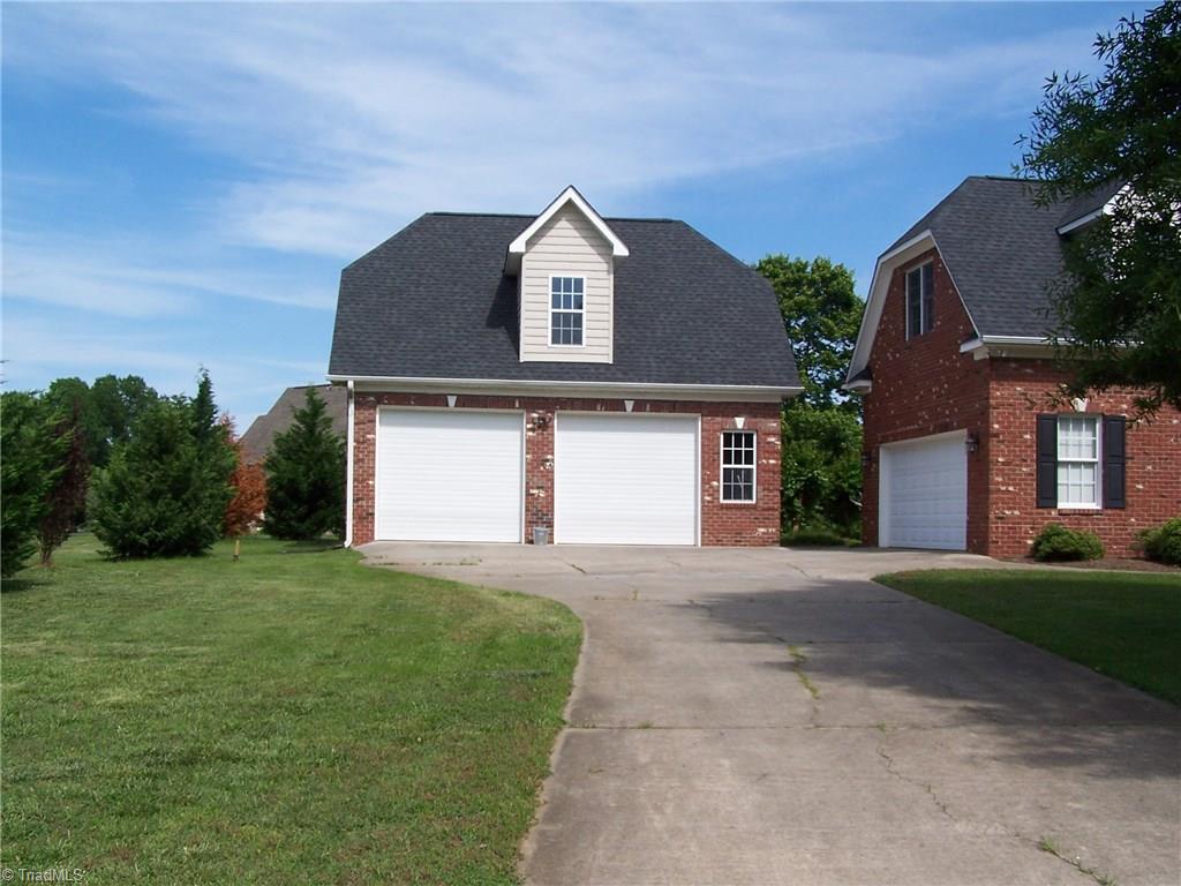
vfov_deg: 37.7
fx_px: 1296
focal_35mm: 38
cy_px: 443
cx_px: 590
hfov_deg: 49.0
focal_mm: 6.3
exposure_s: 1/350
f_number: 5.6
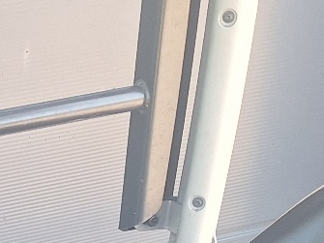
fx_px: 1048
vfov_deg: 11.8
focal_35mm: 112
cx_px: -116
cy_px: 483
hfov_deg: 16.5
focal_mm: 5.54
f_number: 1.8
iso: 40
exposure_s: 1/109
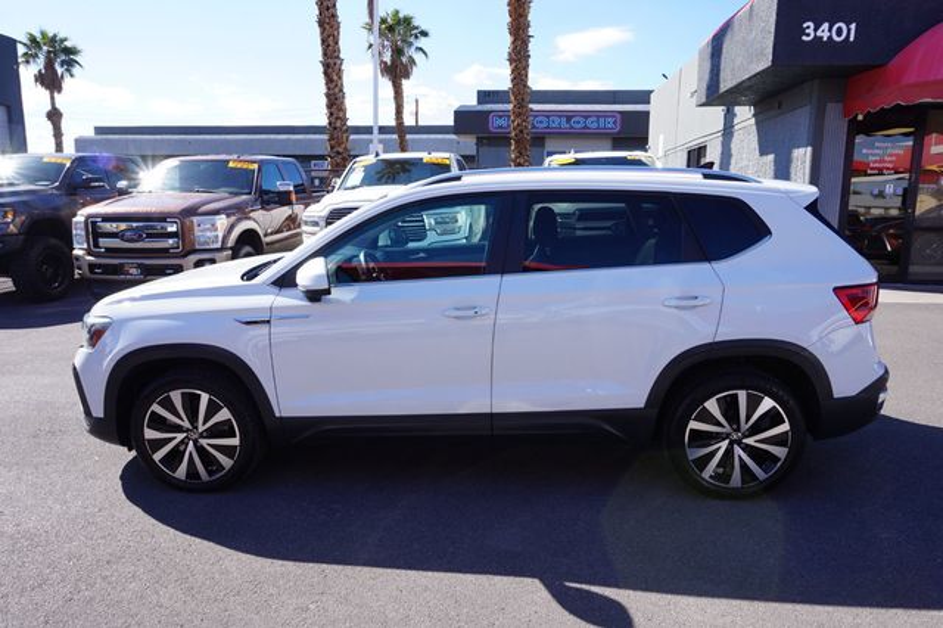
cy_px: 314
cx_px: 472
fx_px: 628
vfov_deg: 53.1
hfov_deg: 73.8
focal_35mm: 24
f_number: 10
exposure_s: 1/80
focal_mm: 16
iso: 100
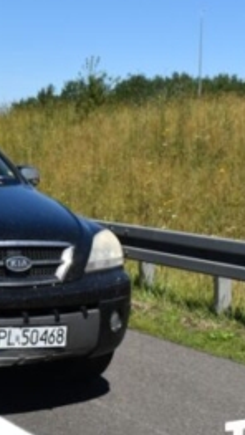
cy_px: 185
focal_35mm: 80
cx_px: -126
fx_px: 927
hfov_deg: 14.1
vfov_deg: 26.4
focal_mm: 21
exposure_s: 1/2000
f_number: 7.1
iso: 400
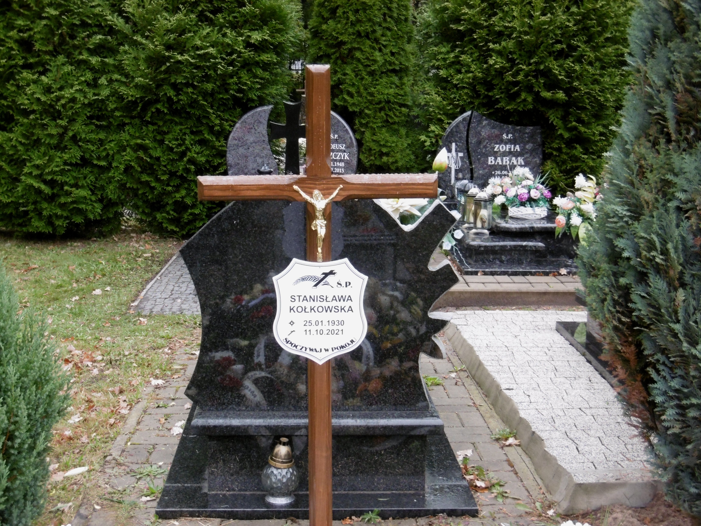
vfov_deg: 28.6
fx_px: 1033
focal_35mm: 51
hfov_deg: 37.5
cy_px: 263
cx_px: 350
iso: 200
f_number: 4
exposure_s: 1/60
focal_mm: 9.2
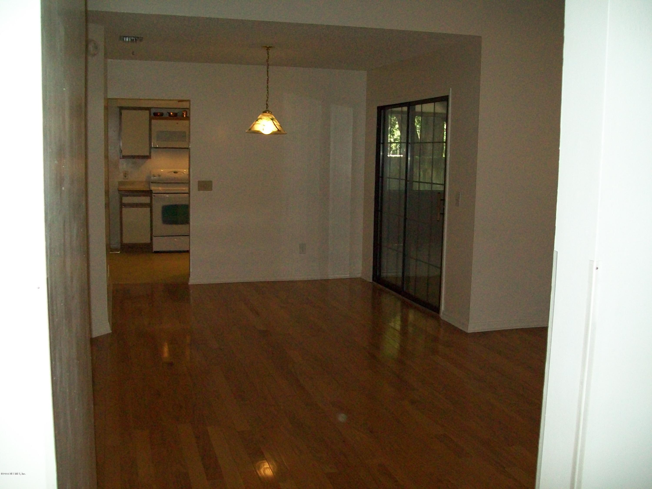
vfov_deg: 39.7
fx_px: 678
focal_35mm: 36
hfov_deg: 51.4
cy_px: 244
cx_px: 326
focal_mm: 6
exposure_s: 1/125
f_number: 2.7
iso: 200
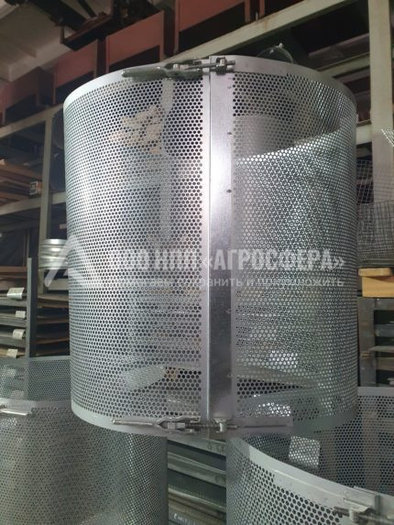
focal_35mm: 26
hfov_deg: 53.1
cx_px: 197
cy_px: 262
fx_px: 394
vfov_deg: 67.3
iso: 200
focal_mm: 4.32
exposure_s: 1/50
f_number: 2.4
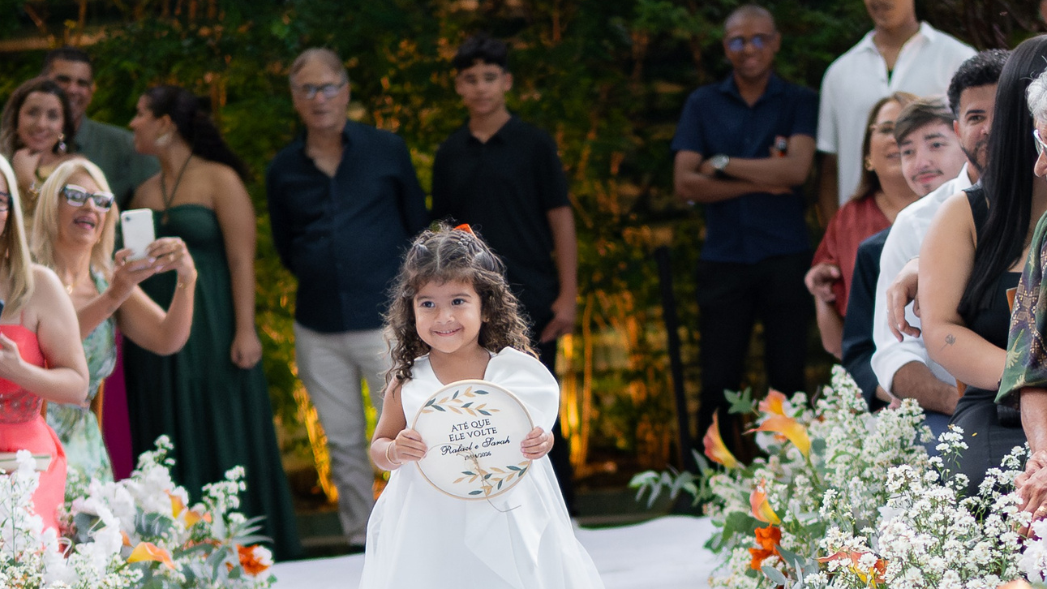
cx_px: 590
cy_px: 515
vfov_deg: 11.2
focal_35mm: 108
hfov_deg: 19.8
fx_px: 2998
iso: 2500
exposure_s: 1/1000
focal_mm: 35
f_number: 1.4
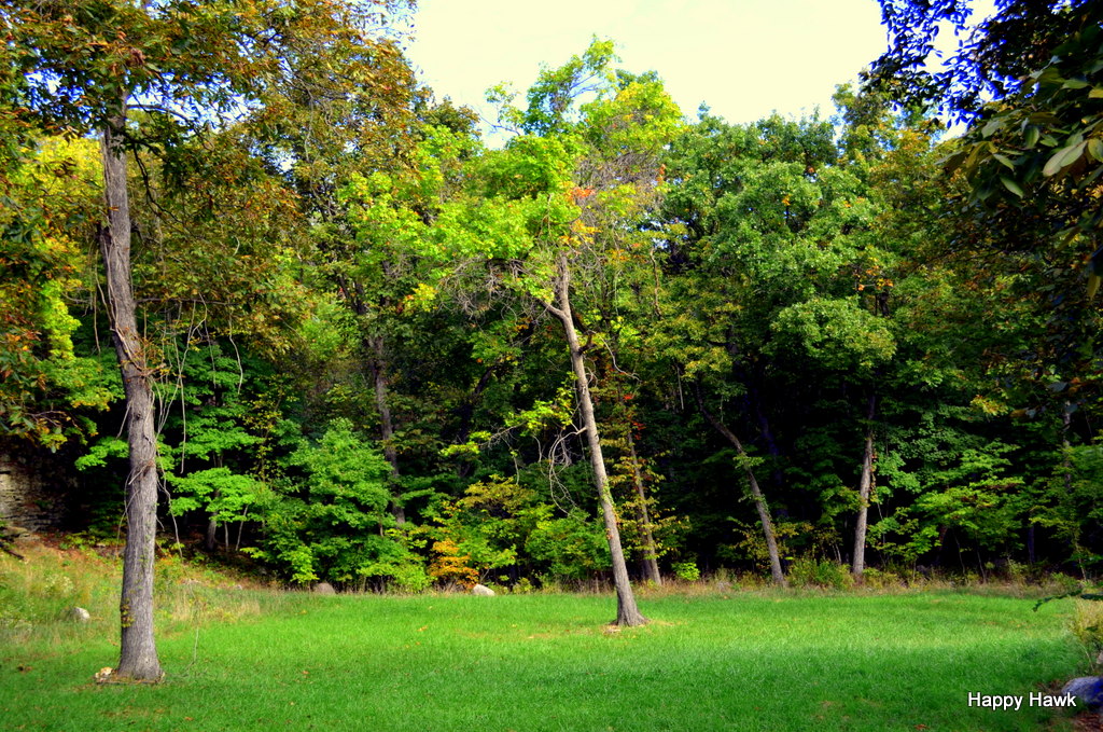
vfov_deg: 31.8
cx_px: 552
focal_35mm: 42
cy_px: 366
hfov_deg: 46.5
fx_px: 1285
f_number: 5.6
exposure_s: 1/125
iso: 200
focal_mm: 28
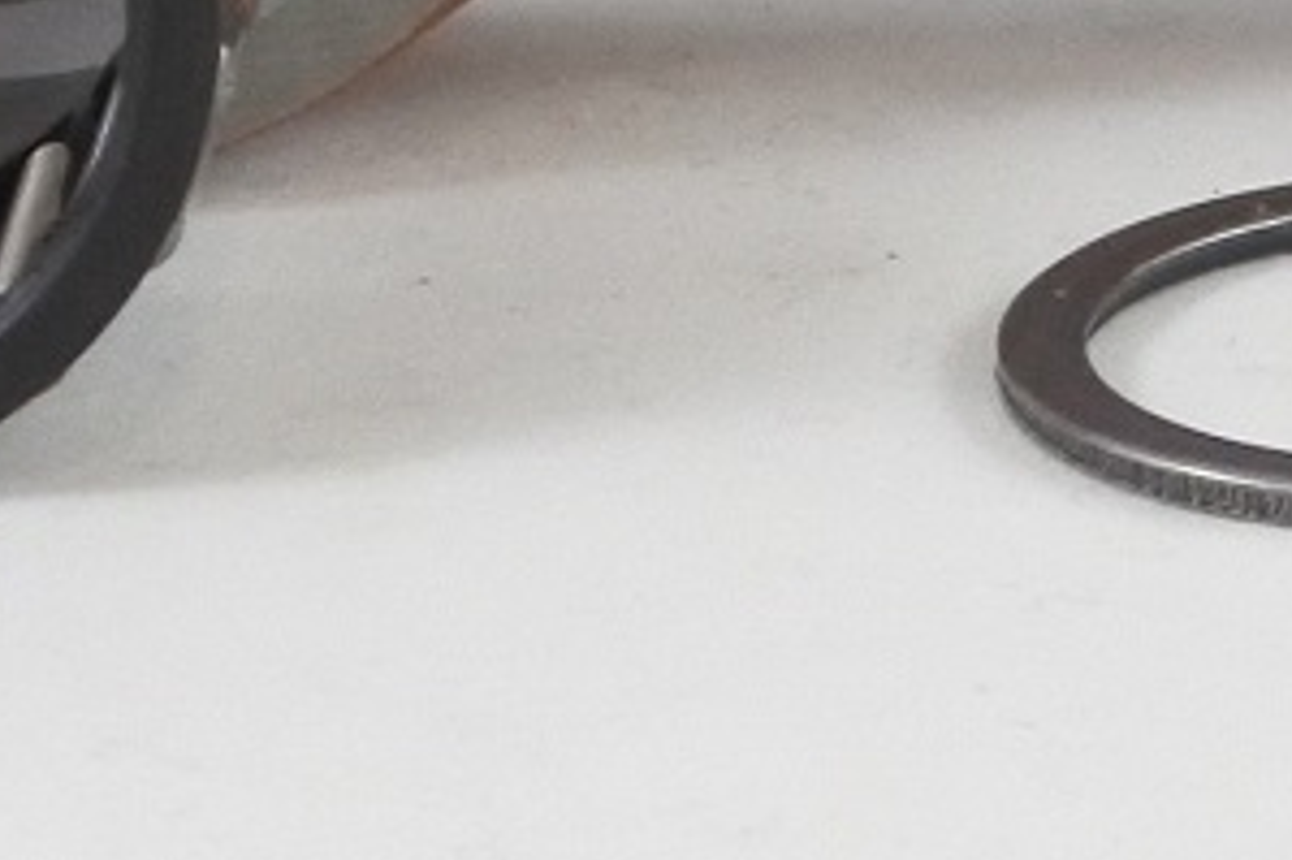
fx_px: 10868
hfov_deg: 6.6
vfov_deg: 4.5
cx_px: 2504
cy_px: -836
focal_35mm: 303
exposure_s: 1/125
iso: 560
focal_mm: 17.2
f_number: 4.5
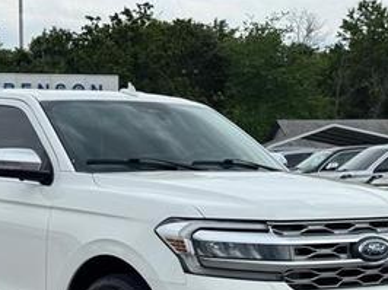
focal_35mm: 91
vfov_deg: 16.1
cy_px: 248
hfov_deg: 21.5
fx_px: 1019
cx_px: 141
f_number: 1.78
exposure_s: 1/4310
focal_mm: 6.76
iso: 64
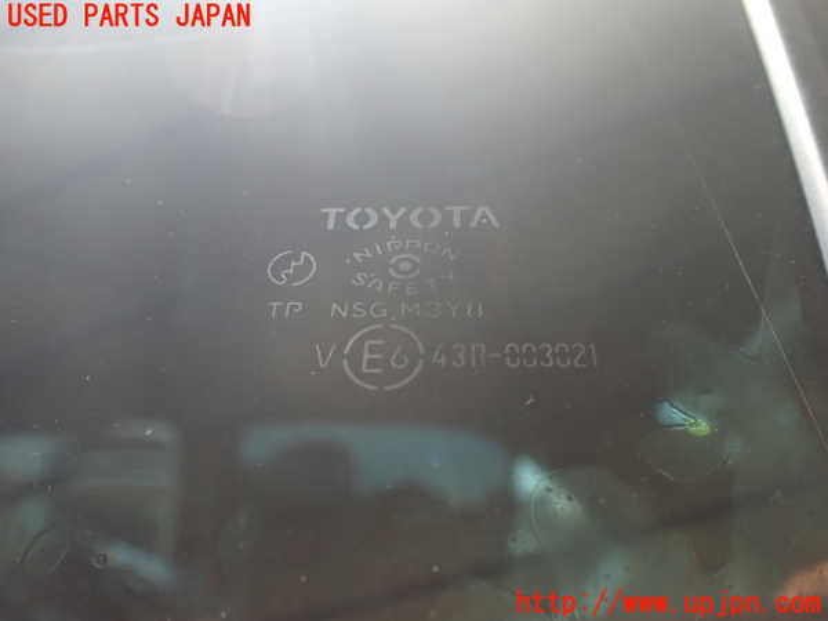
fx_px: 718
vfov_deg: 46.8
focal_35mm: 30
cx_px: 414
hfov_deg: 60.0
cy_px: 310
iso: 200
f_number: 2.3
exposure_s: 1/125
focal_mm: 5.4
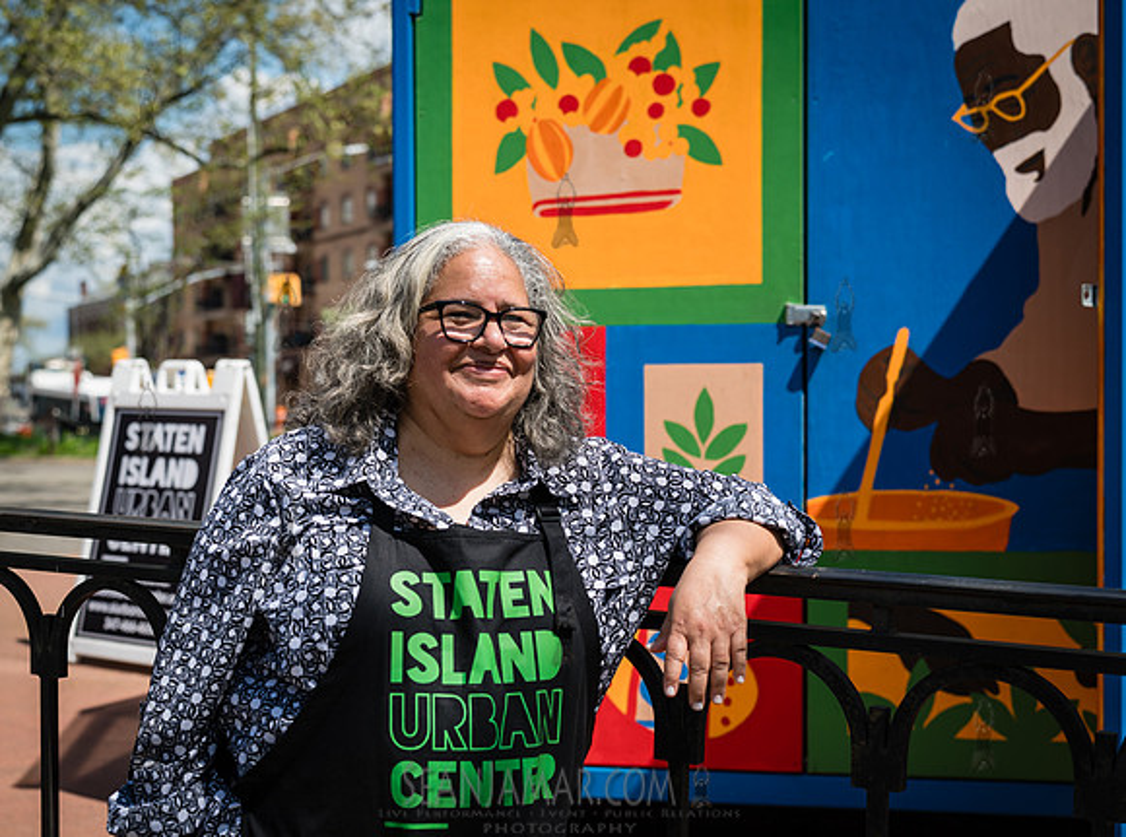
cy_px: 449
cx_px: 502
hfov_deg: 33.4
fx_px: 1872
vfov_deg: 25.2
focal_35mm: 58
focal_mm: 50
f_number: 4
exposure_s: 1/800
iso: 100
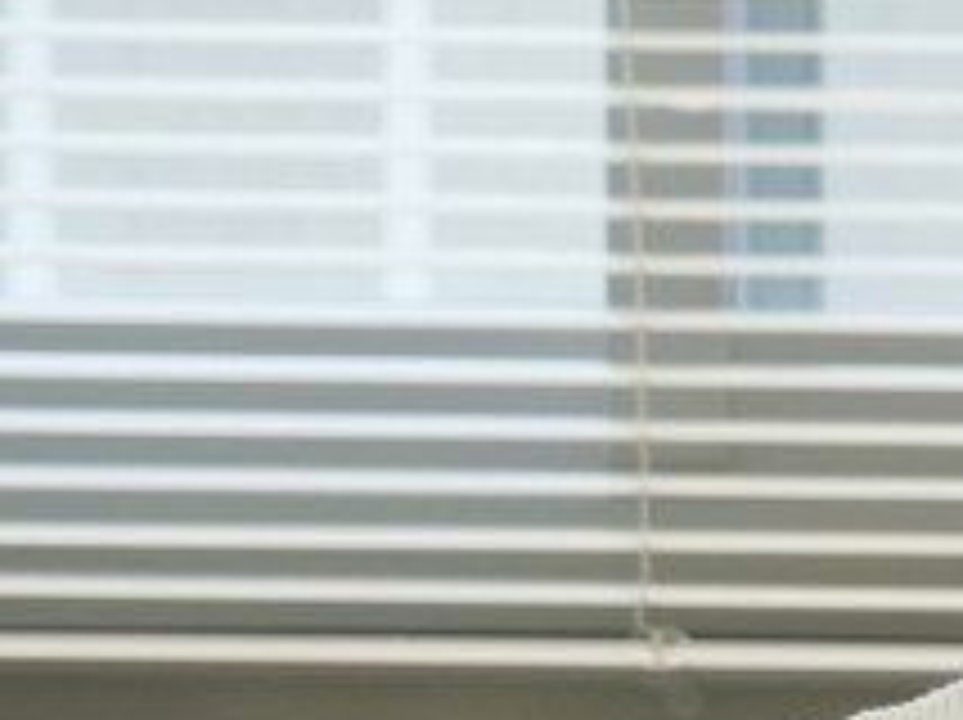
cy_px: 745
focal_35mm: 270
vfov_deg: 5.5
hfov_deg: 7.2
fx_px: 7503
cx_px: 1539
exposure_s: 1/160
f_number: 5.6
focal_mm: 50
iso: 2000
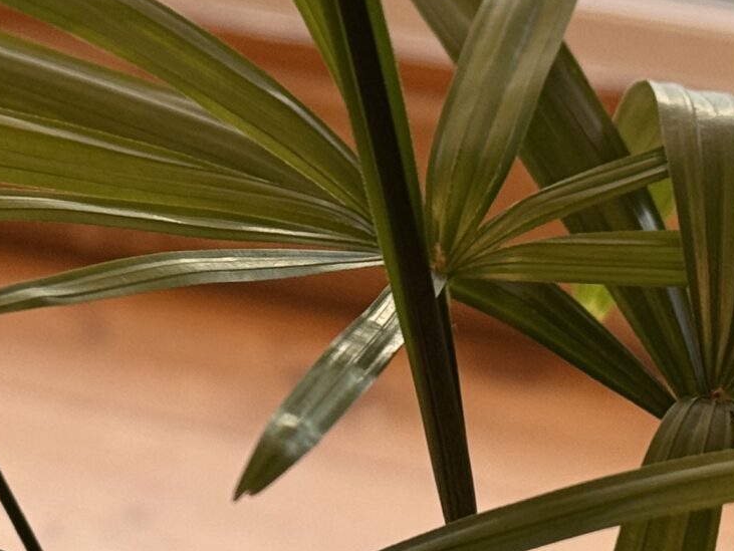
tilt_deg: -25.9
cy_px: 407
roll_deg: -1.5
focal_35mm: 168
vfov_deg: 8.8
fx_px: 3564
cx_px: 233
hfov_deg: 11.7
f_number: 1.78
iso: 80
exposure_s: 1/50
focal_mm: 6.76
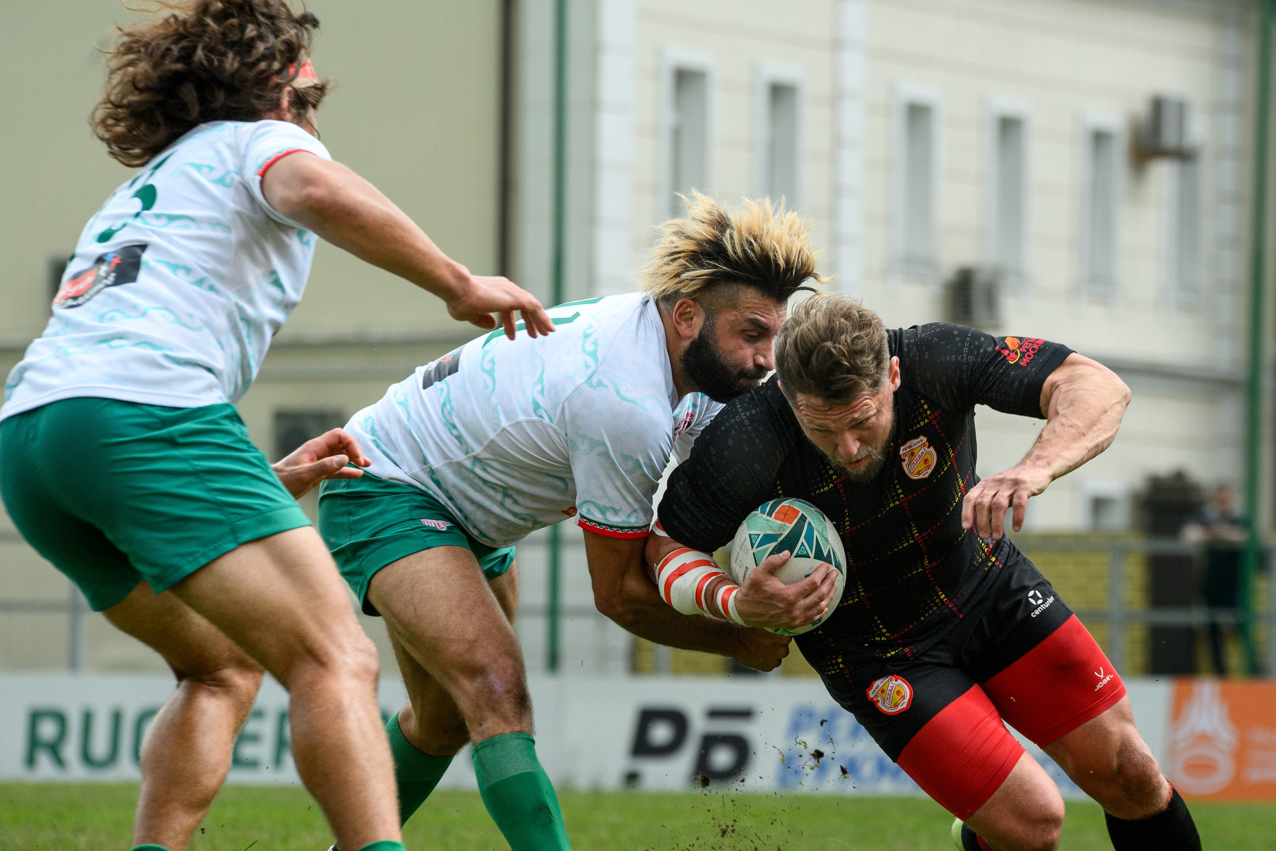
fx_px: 10384
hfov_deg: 7.0
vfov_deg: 4.7
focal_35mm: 293
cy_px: 426
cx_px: 742
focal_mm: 200
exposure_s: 1/2000
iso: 640
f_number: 5.6
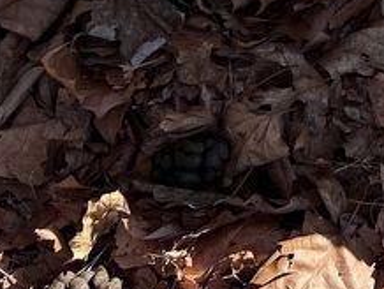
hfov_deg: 20.4
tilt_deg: -61.3
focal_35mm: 88
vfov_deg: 15.9
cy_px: -90
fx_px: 977
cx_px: 497
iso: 80
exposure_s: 1/1227
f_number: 1.78
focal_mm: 6.86
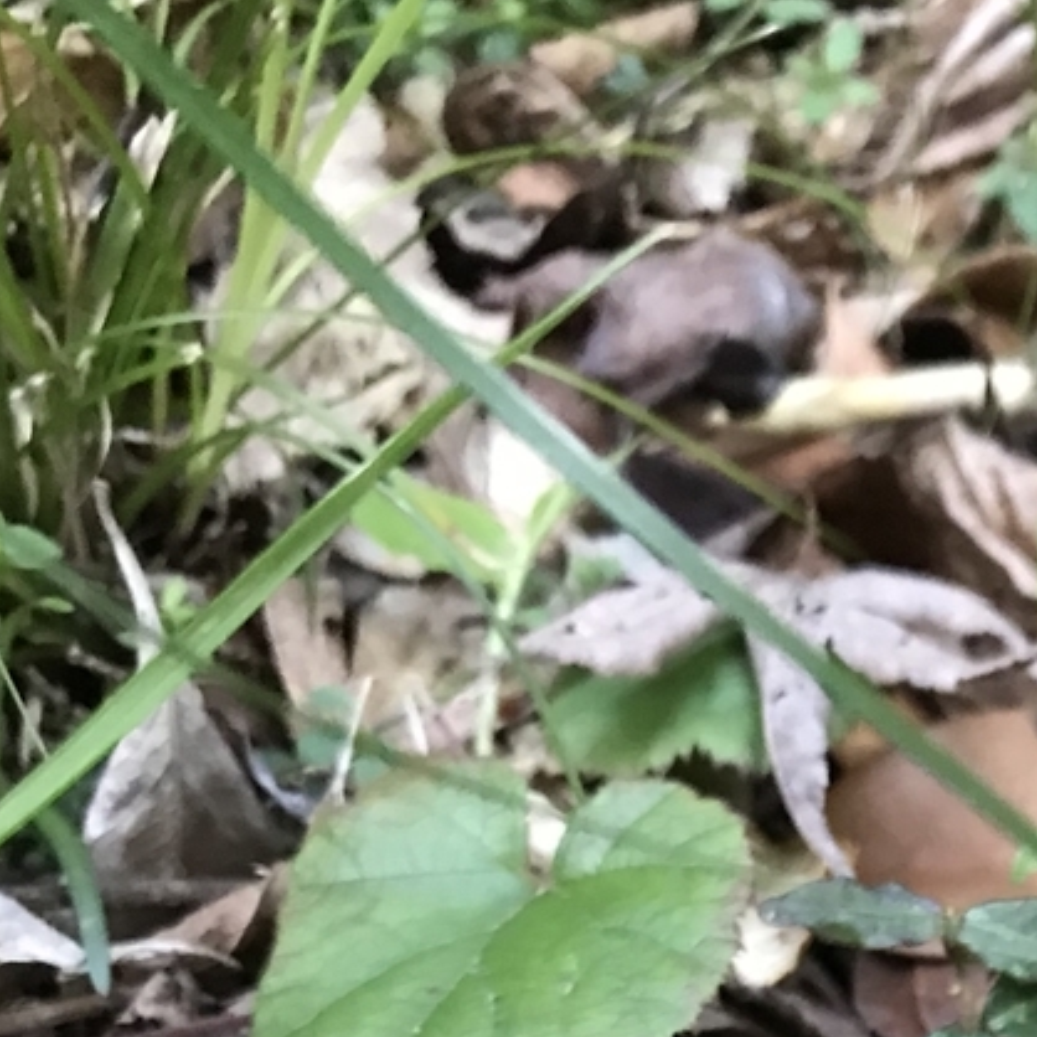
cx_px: 1077
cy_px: 1479
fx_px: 2406
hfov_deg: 23.2
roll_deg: -10.7
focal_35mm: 71
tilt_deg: -21.3
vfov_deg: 21.2
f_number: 1.8
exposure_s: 1/11
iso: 100
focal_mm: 3.99
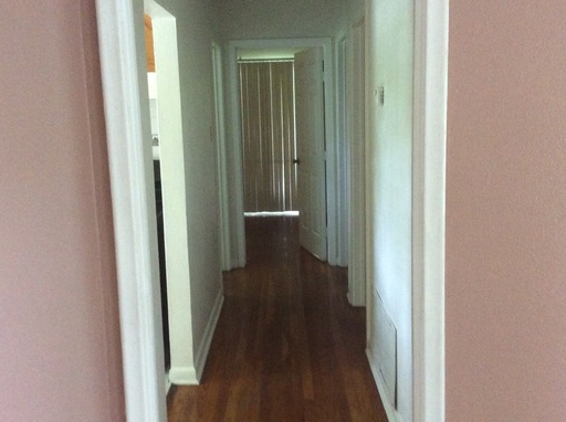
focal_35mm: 40
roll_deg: +3.0
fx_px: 653
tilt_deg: -12.5
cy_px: 208
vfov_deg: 35.8
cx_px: 277
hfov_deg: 46.9
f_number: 2.4
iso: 320
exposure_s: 1/20
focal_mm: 3.3
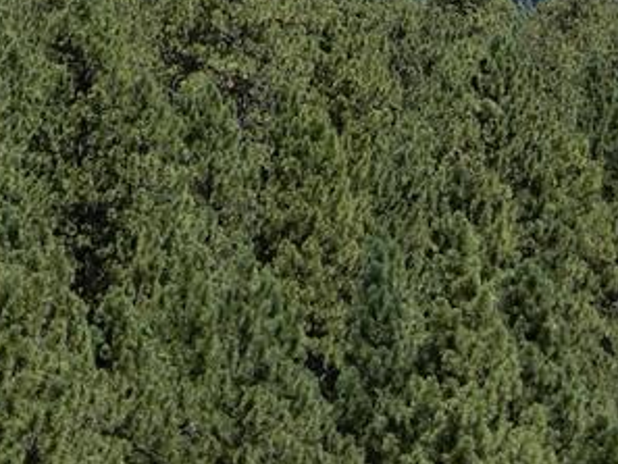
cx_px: -362
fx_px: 7394
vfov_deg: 3.6
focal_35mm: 414
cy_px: -198
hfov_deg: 4.7
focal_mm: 21.4
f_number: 5
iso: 80
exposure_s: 1/400
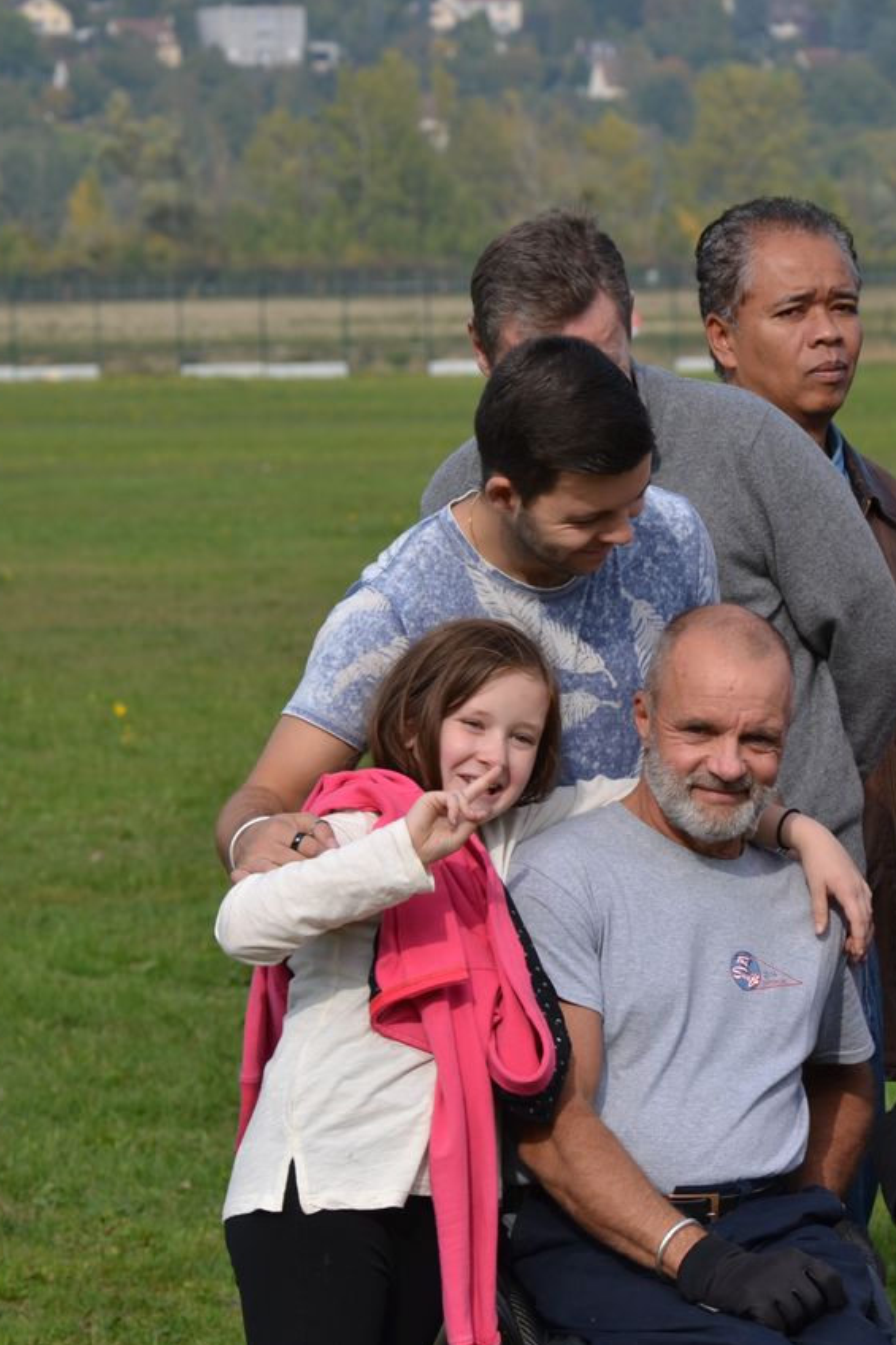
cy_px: 673
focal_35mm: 238
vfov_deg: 8.7
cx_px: 663
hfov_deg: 5.8
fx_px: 8879
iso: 100
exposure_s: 1/250
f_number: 8
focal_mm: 105
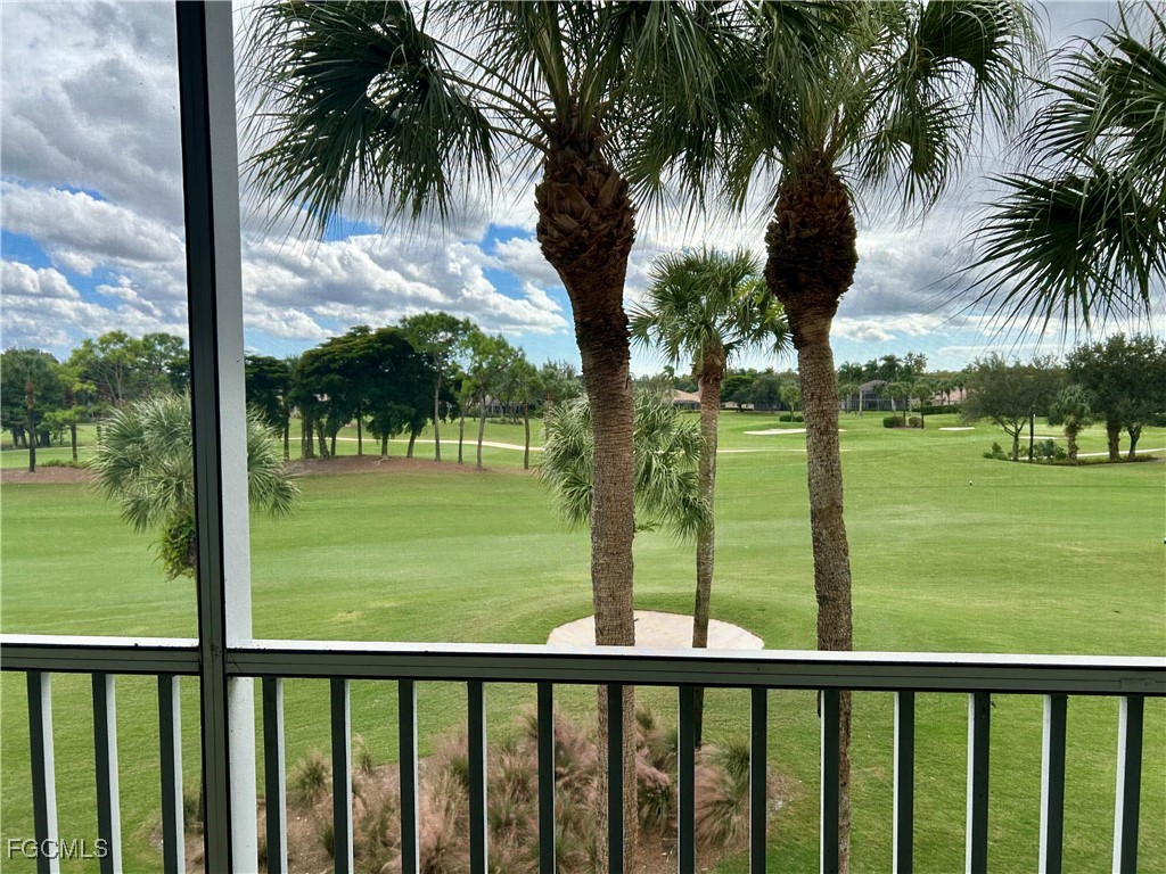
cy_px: 437
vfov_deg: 53.1
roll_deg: +1.4
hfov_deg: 67.3
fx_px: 876
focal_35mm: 26
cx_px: 583
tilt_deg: -2.9
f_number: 1.5
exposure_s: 1/1934
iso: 50
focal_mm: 5.7
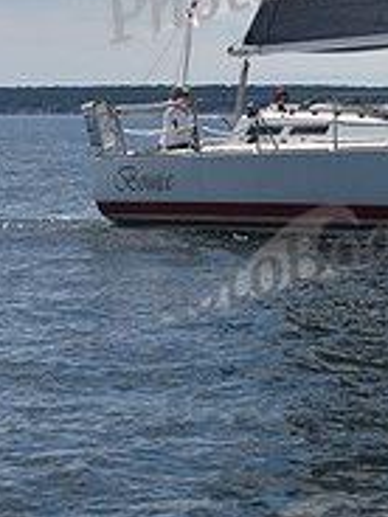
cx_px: 649
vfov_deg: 9.3
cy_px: 77
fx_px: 3168
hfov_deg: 6.9
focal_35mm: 212
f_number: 7.1
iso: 200
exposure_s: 1/500
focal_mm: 70
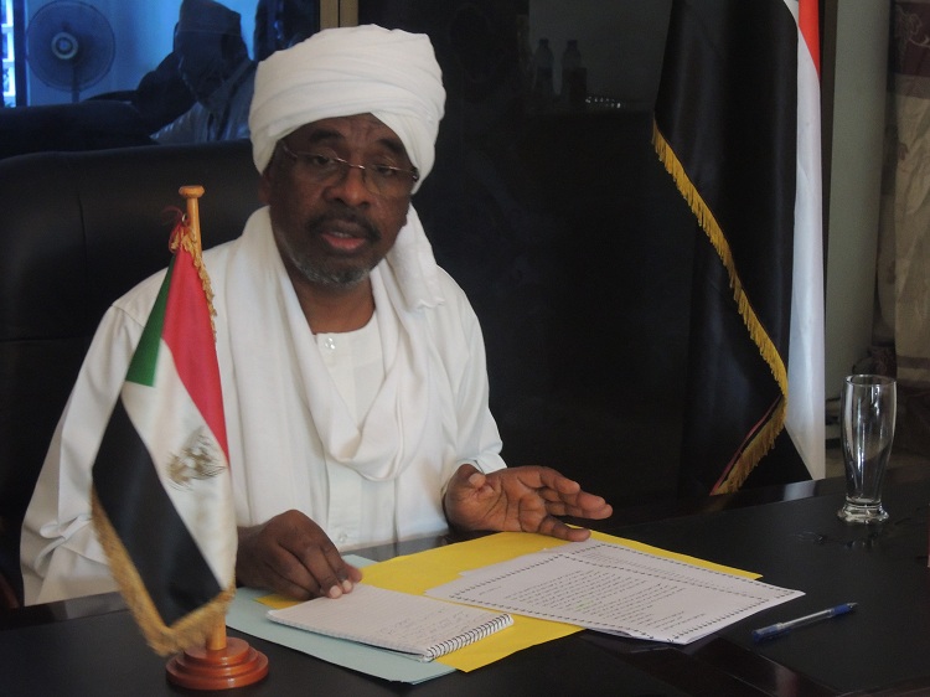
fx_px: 2068
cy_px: 348
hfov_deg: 25.3
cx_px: 465
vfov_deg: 19.1
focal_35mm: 77
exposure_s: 1/13
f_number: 4.7
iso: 800
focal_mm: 13.8
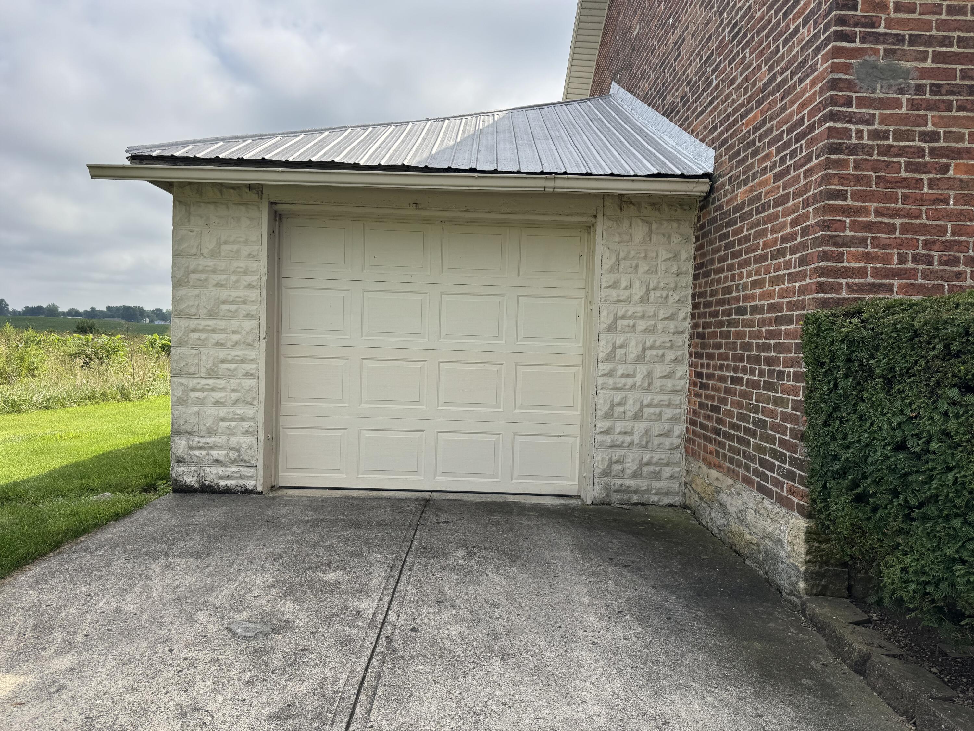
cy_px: 366
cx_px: 487
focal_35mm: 24
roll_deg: -3.2
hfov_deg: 71.6
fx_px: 675
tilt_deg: -3.2
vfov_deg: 56.8
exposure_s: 1/2959
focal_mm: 6.76
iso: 80
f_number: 1.78
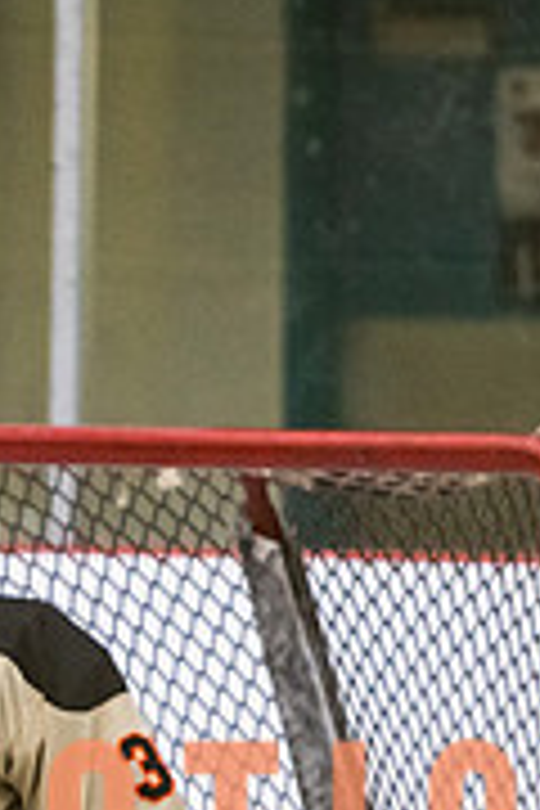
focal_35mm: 662
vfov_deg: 3.1
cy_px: 952
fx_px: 14894
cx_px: -131
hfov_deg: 2.1
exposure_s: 1/640
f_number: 3.2
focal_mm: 175
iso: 3200
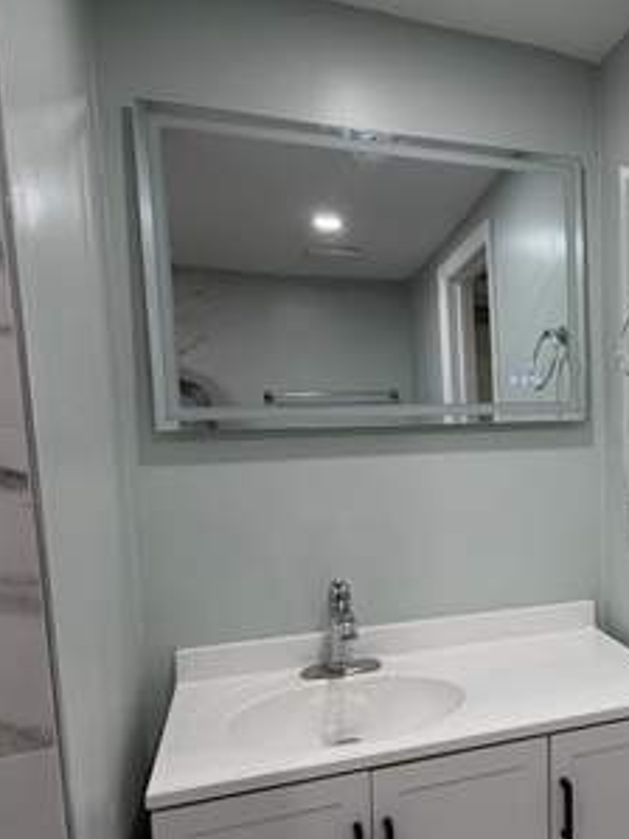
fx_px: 727
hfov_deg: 43.1
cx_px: 556
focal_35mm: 30
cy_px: 488
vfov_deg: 59.7
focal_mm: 2.22
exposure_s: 1/121
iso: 160
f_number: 2.2
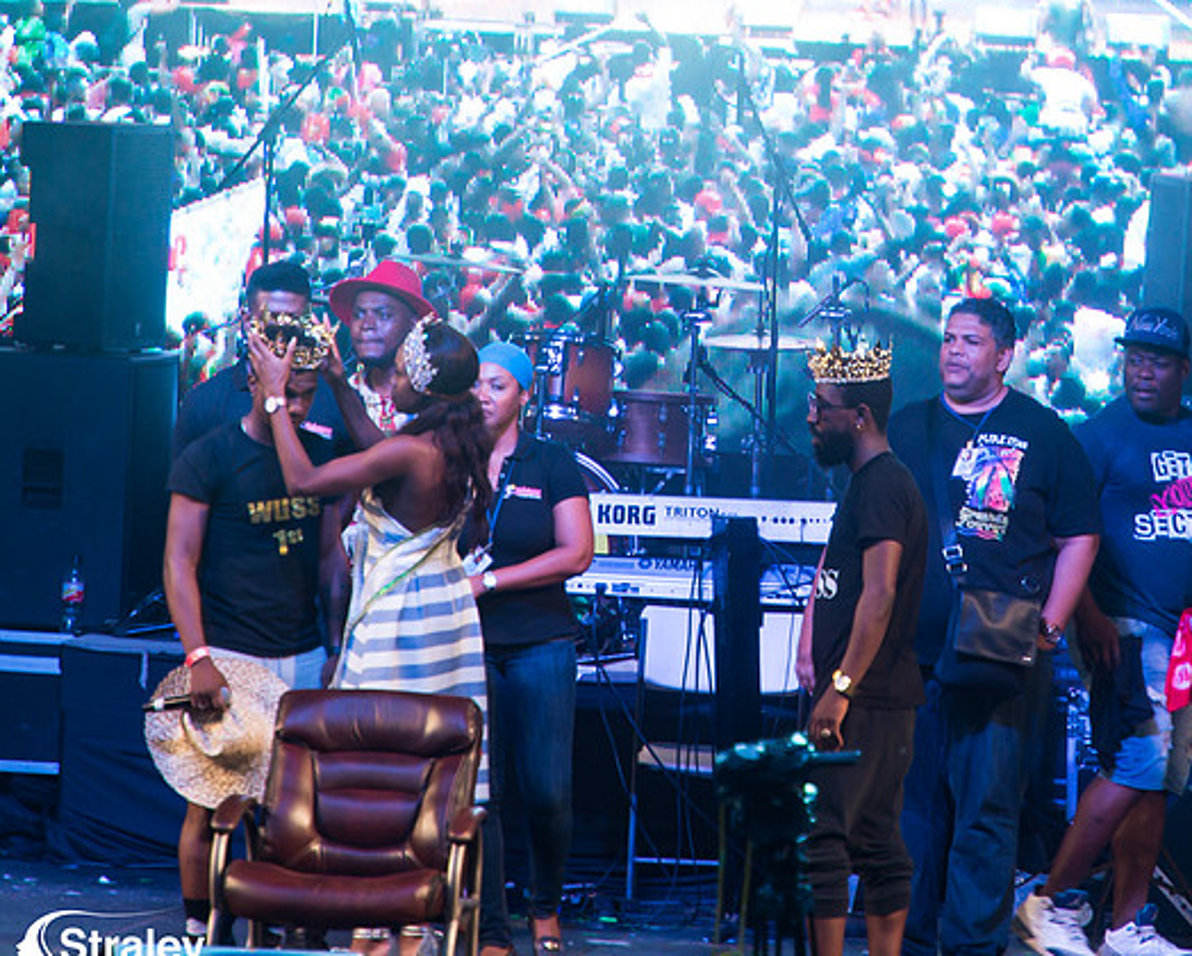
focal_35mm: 592
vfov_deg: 2.6
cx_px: 822
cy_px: 223
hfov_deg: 3.3
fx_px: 20900
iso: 1000
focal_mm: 310
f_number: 5.6
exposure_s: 1/125
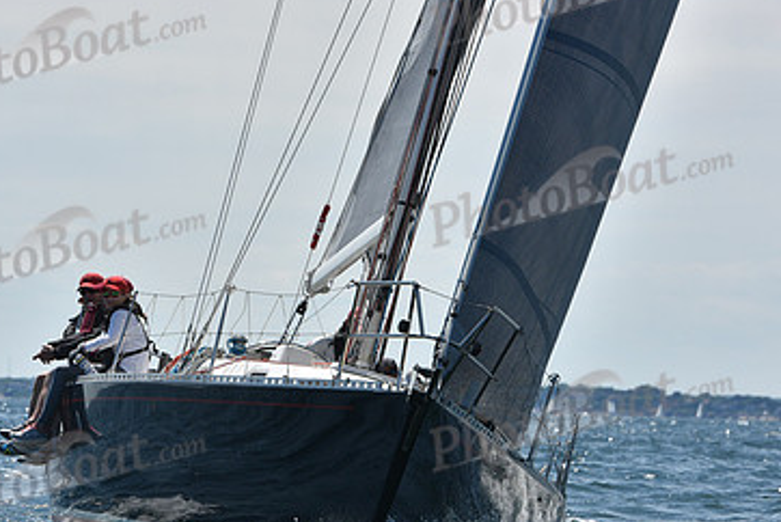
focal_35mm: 288
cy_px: 333
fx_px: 6253
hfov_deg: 7.1
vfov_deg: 4.8
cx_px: 319
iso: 250
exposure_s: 1/1600
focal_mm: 180
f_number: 8
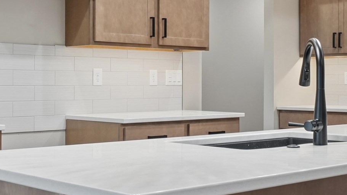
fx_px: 616
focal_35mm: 67
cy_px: 85
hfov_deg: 31.3
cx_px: 219
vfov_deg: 18.0
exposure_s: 1/20
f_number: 10
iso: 800
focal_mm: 19
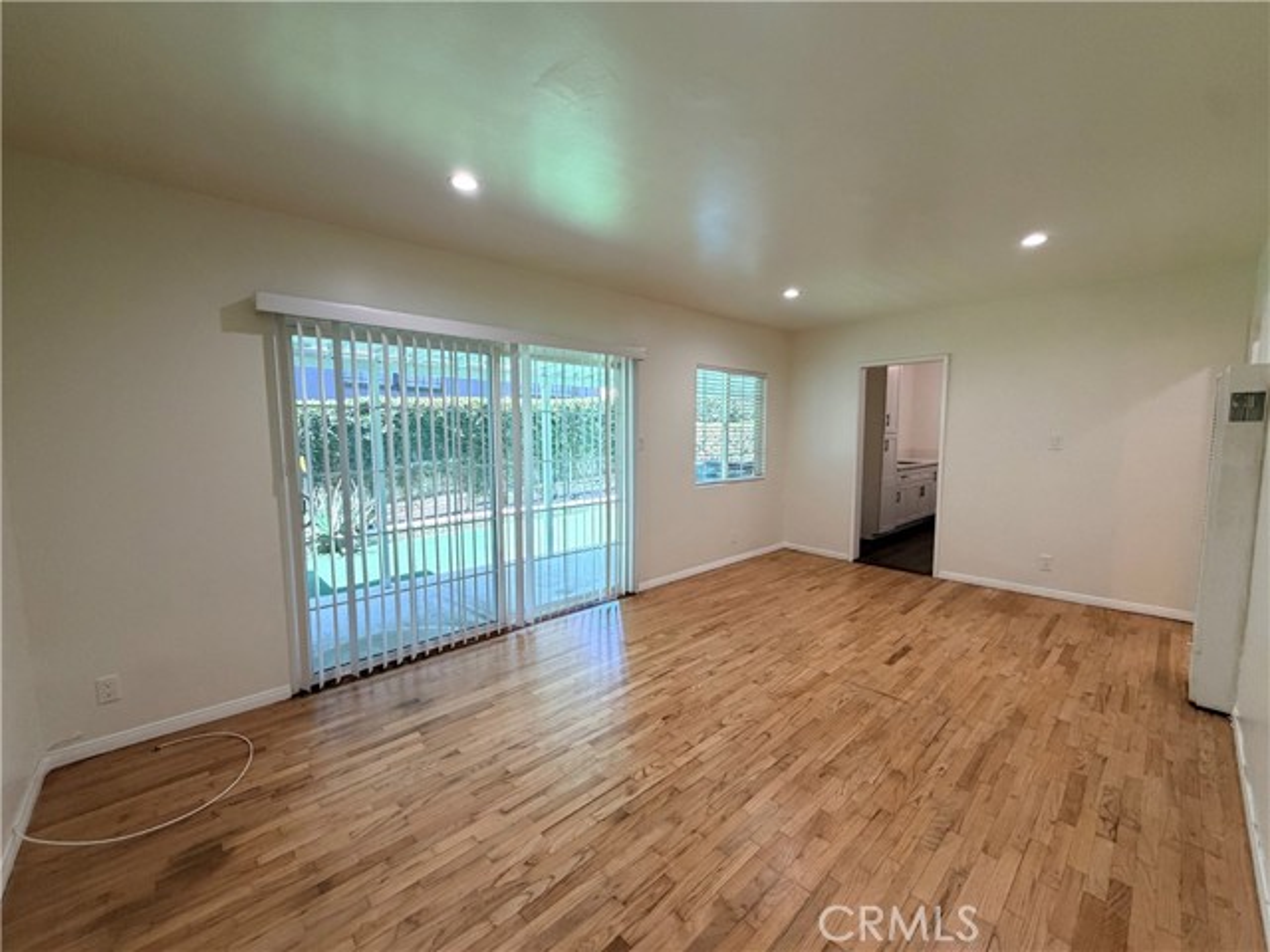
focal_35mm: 14
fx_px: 514
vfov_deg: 85.7
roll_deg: +0.5
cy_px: 476
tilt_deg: -5.3
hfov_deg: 102.1
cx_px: 635
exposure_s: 1/120
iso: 250
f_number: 2.2
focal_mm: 2.22
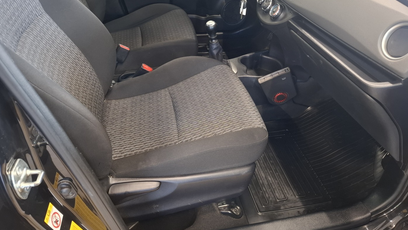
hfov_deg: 71.9
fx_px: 281
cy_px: 100
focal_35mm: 26
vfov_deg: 44.3
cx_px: 210
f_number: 1.8
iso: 250
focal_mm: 5.54
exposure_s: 1/40
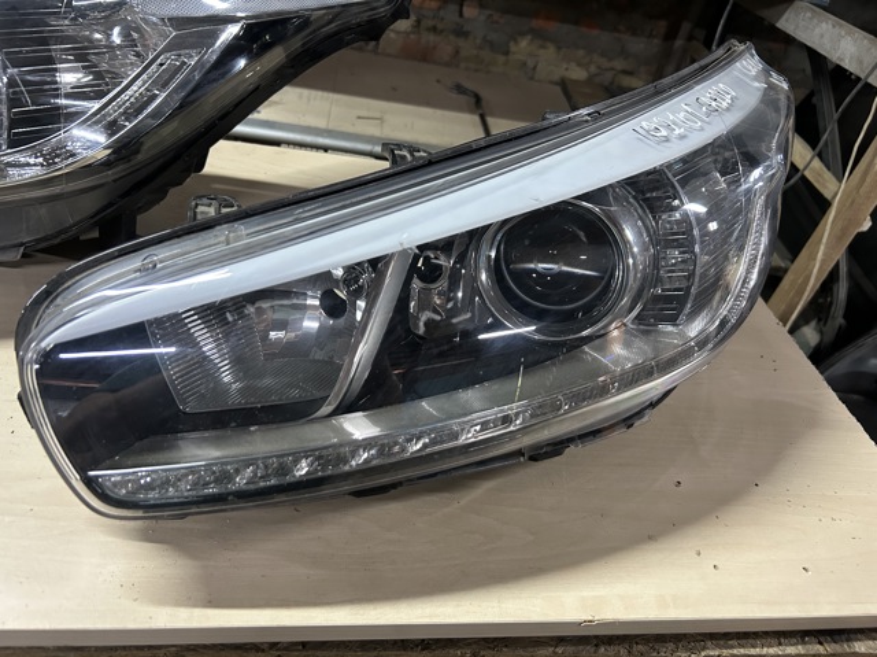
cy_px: 328
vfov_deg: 53.0
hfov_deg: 67.3
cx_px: 438
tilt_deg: -38.7
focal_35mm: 26
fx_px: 658
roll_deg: -12.8
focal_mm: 5.7
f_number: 1.5
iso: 320
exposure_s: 1/60
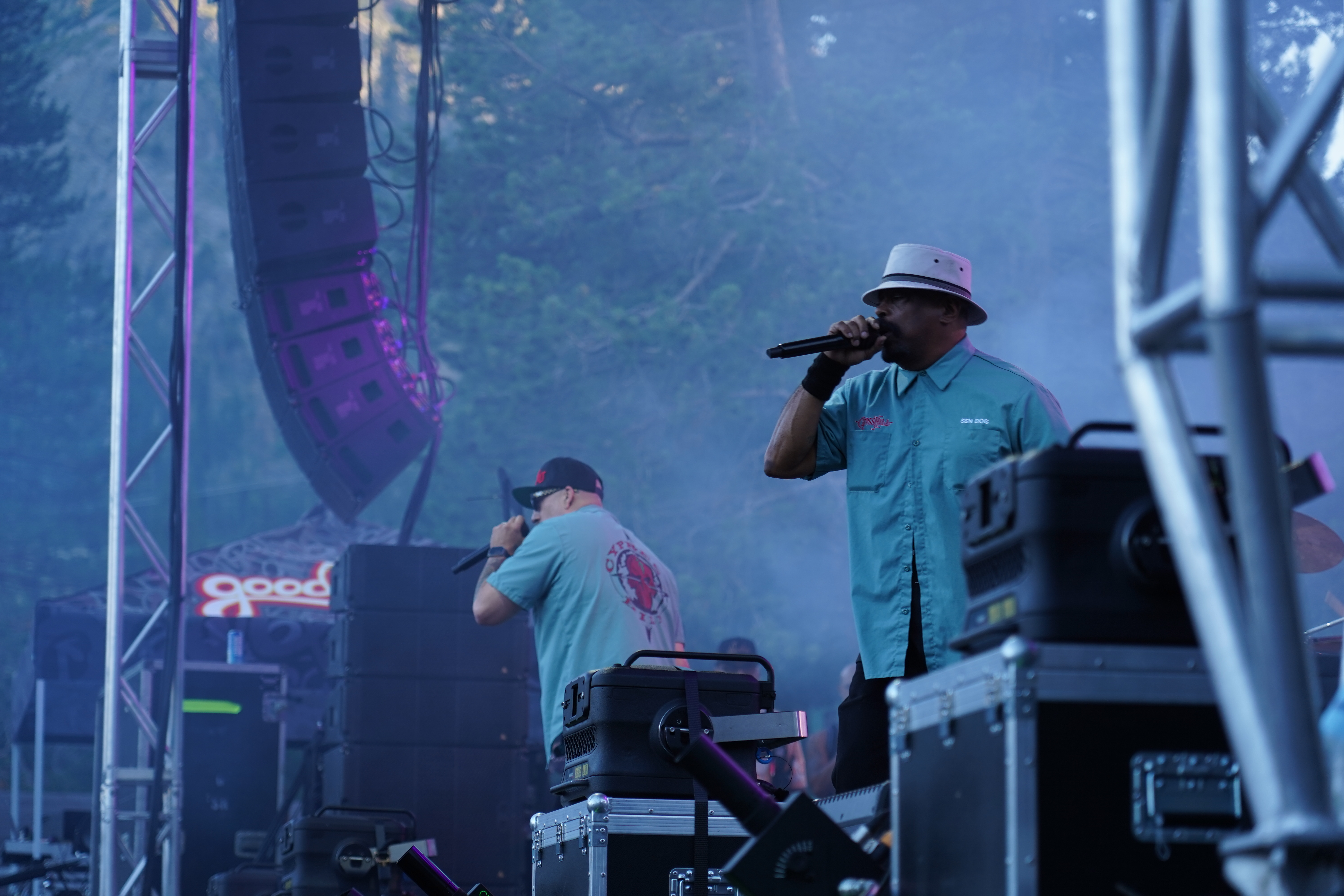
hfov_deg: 19.5
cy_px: 448
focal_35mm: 105
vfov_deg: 13.0
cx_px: 672
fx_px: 3920
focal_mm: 105
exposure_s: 1/160
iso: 250
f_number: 4
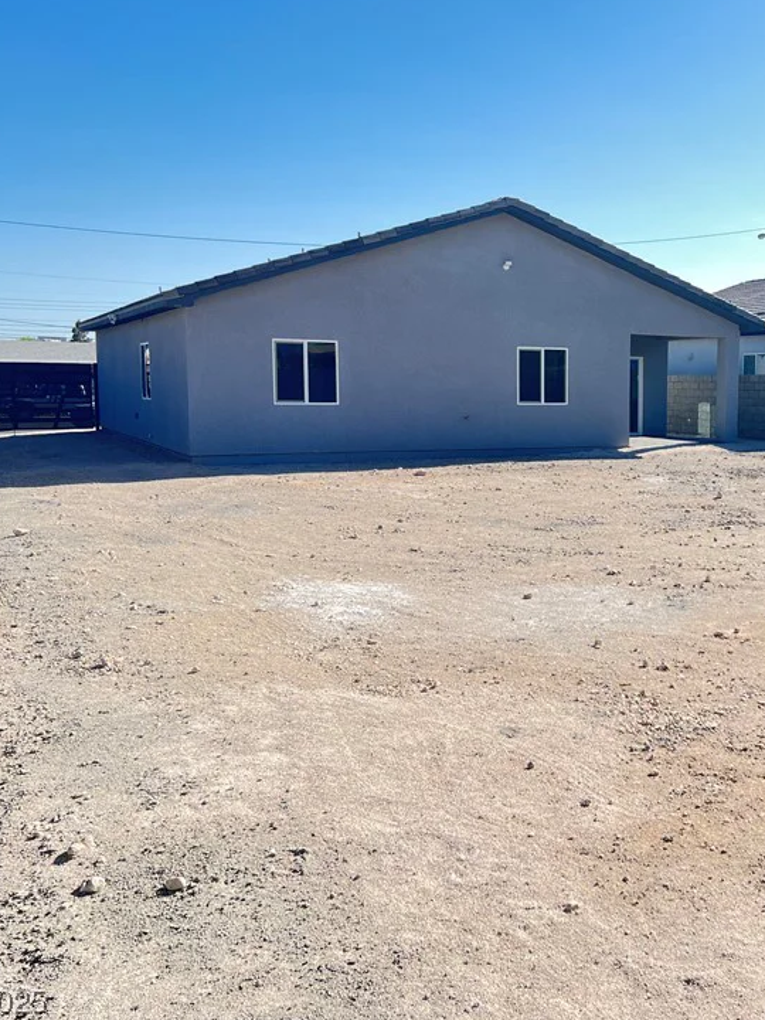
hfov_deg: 37.1
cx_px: 628
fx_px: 1090
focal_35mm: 37
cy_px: 489
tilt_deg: -6.2
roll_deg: -0.8
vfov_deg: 50.1
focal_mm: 5.7
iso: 50
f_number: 1.5
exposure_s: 1/670
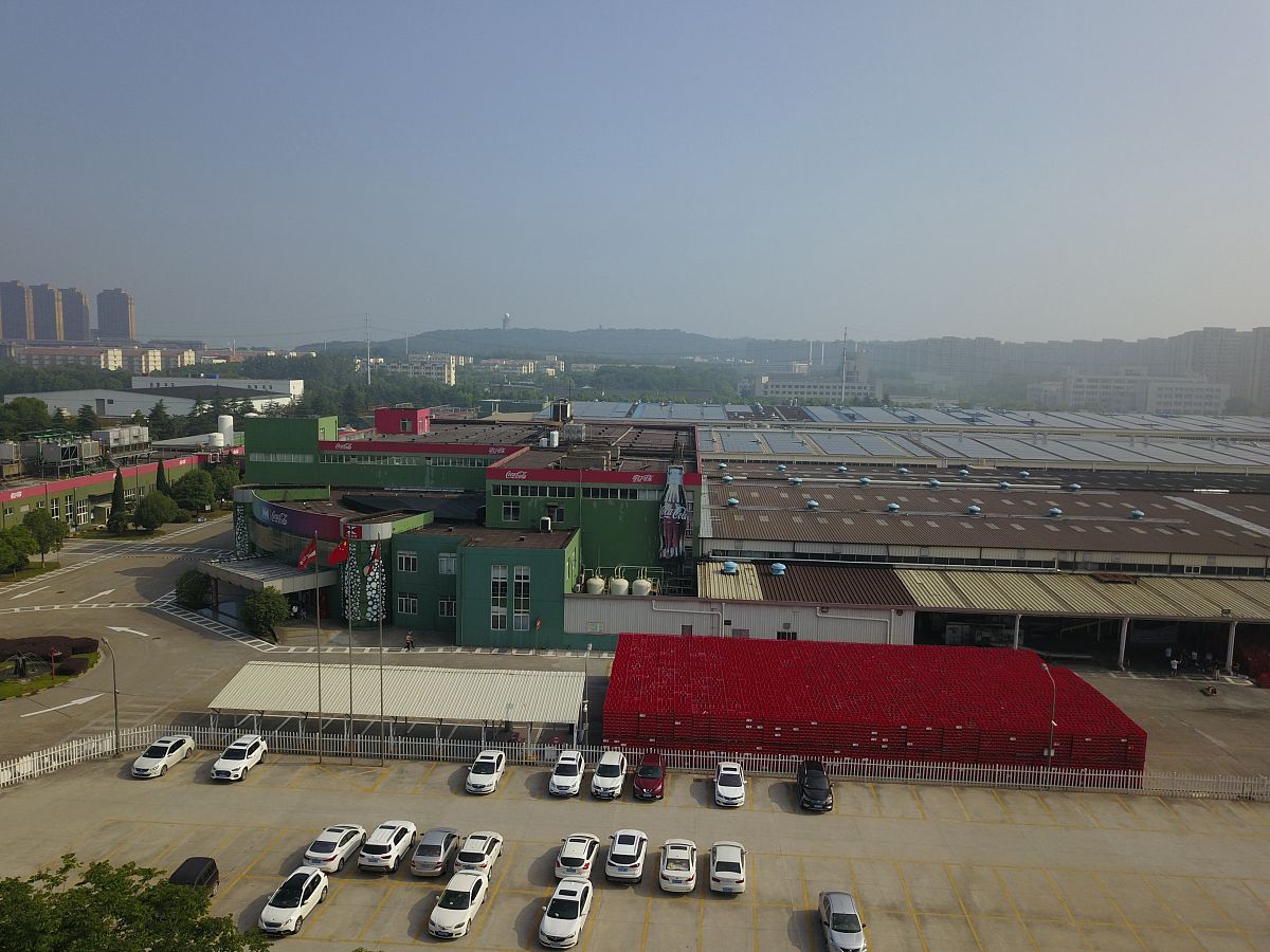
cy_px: 476
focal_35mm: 26
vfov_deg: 53.1
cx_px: 635
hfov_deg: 67.3
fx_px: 954
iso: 100
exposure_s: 1/1894
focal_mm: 4.73
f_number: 2.2
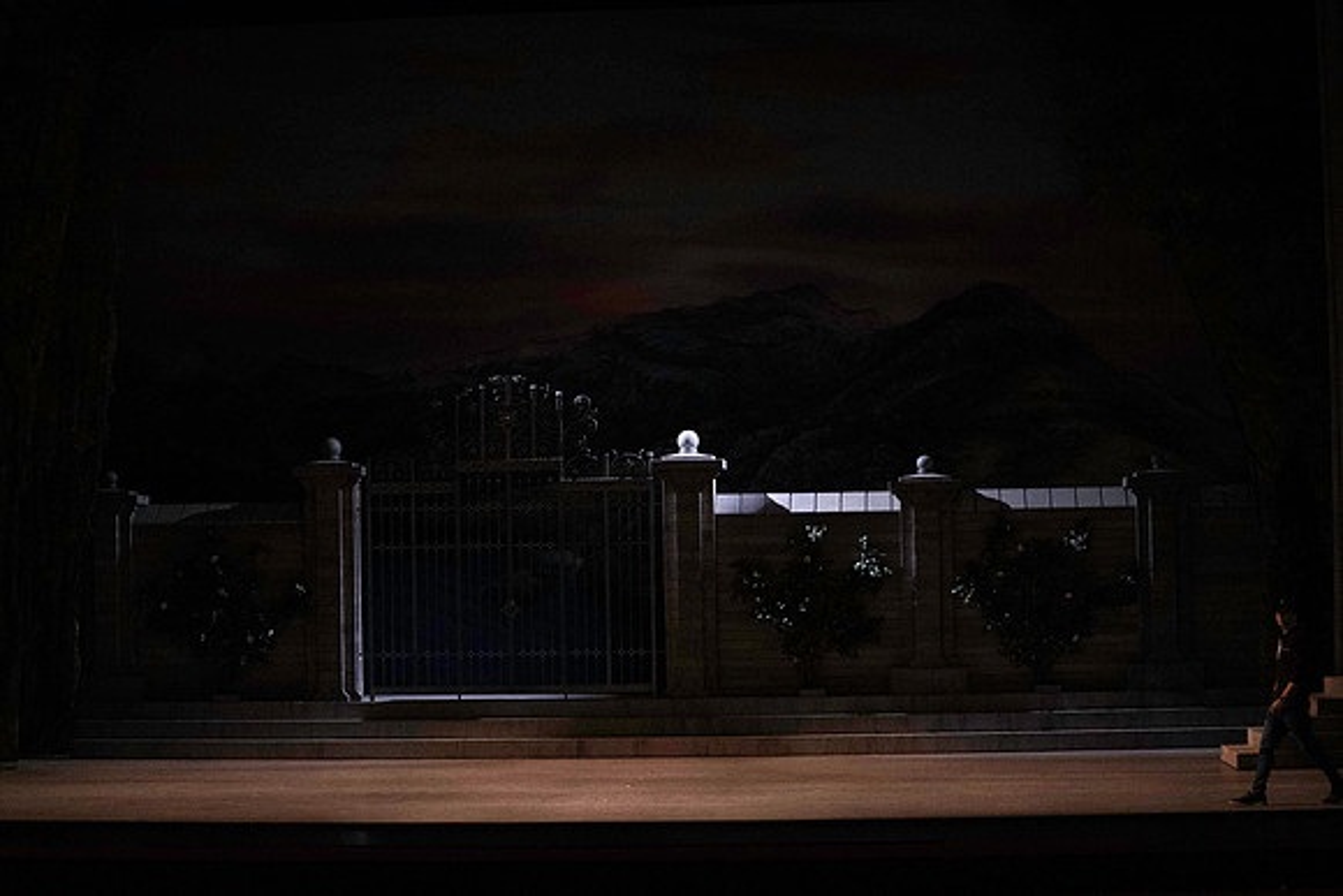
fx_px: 2612
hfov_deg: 28.8
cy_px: 448
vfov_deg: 19.5
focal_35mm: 70
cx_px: 672
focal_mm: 70
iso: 16000
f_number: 5
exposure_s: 1/320
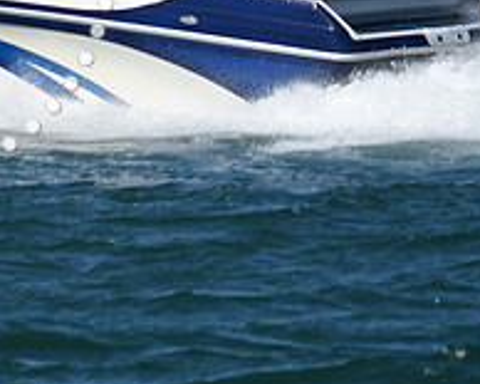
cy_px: -51
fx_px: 8974
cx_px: -119
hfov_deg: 3.1
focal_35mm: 632
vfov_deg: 2.4
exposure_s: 1/640
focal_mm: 150
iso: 100
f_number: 9
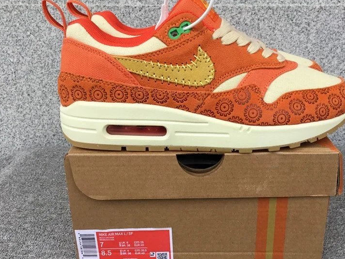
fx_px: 389
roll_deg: +0.5
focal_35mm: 39
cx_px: 203
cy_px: 133
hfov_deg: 47.6
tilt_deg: -19.8
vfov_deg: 36.8
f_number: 2.4
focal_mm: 3.3
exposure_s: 1/100
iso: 32
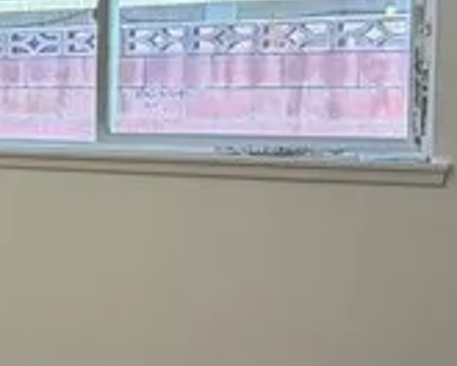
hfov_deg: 19.3
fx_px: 1150
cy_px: 144
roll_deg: +0.2
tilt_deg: -2.5
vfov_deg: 18.0
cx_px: -255
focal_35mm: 85
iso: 64
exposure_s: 1/62
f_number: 2.2
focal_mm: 2.22
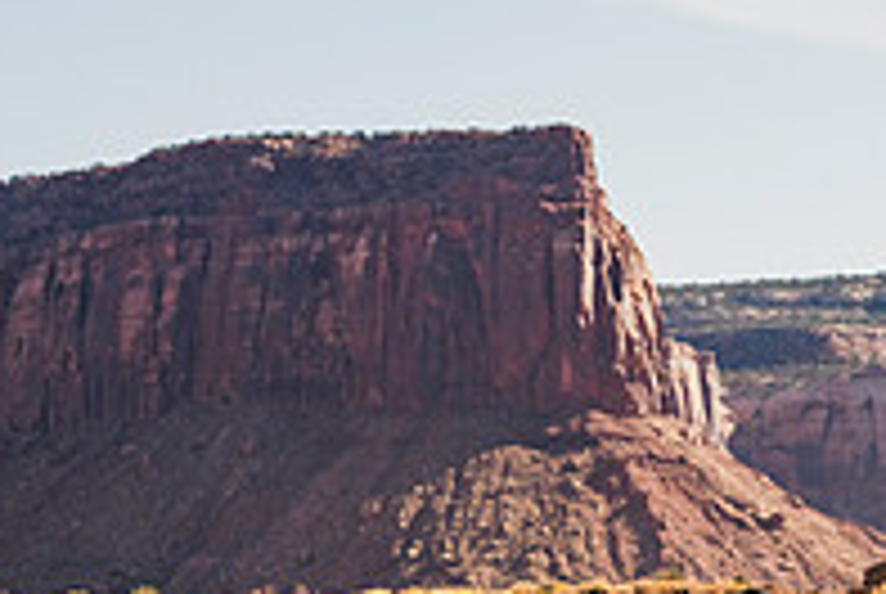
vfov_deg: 6.7
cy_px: 641
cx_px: 1057
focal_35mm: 206
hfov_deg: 9.8
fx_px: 5077
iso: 800
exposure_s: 1/800
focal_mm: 70
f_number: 4.5
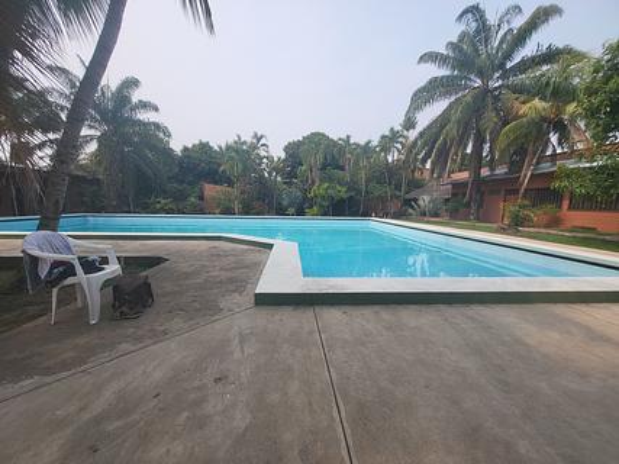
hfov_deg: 106.2
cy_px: 232
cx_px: 310
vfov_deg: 89.9
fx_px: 232
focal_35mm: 13
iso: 32
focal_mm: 1.74
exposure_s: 1/701
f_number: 2.2
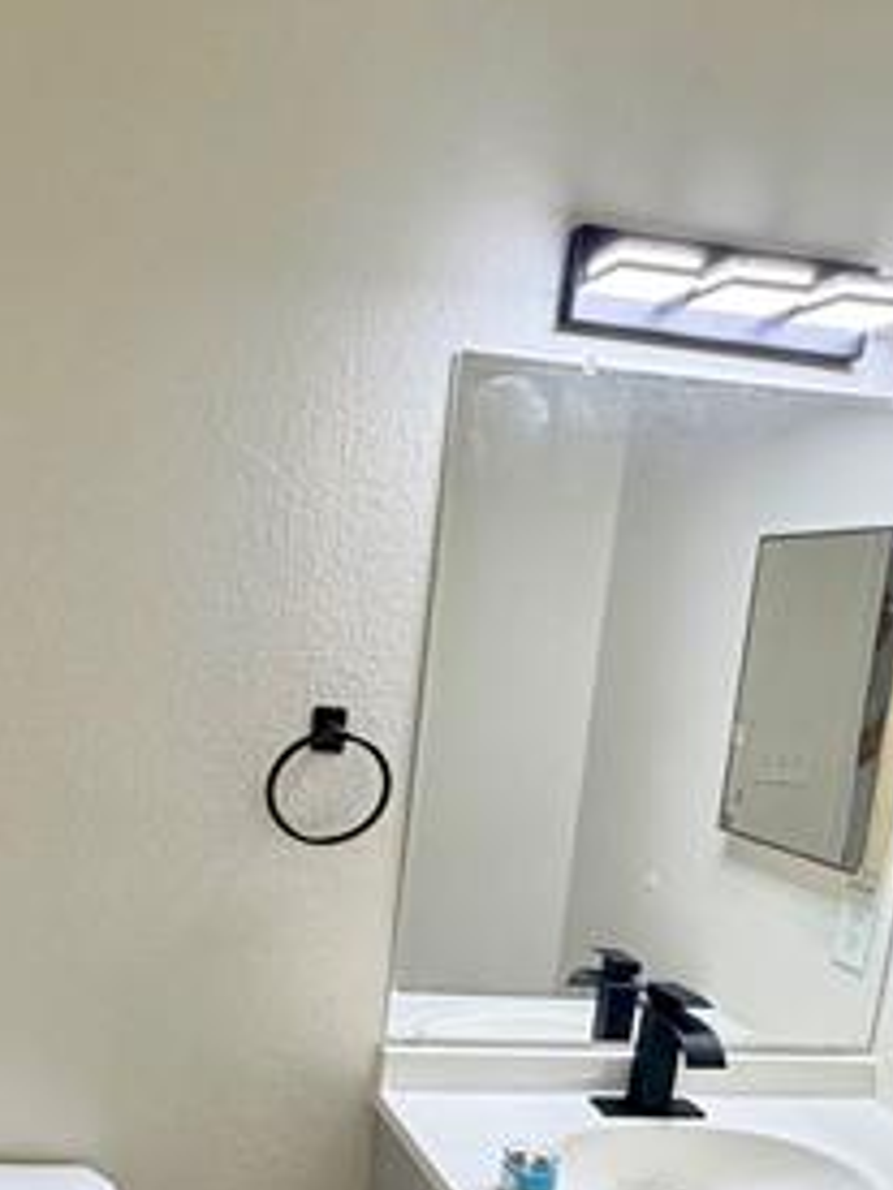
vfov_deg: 45.8
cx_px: 203
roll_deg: -4.4
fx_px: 1341
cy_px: 927
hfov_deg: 35.8
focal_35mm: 39
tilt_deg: -13.2
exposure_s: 1/120
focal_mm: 2.22
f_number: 2.2
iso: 250
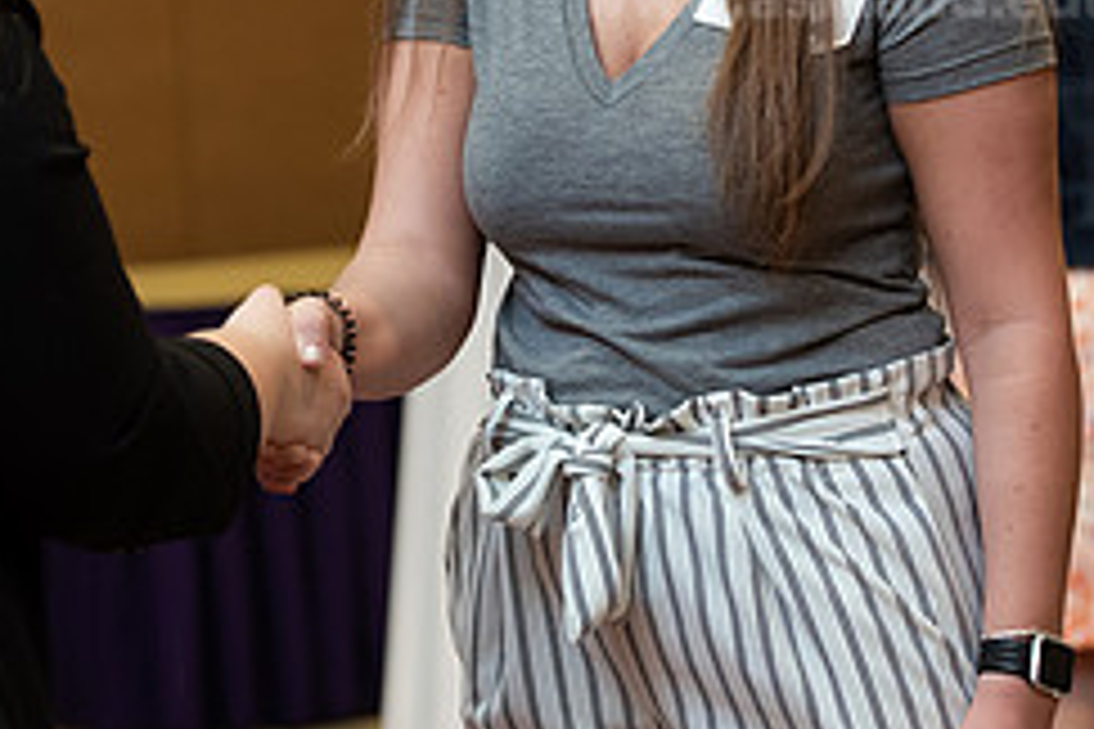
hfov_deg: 12.3
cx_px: 374
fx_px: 5075
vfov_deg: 8.2
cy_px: 92
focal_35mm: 167
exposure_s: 1/200
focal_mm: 70
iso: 1250
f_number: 3.5
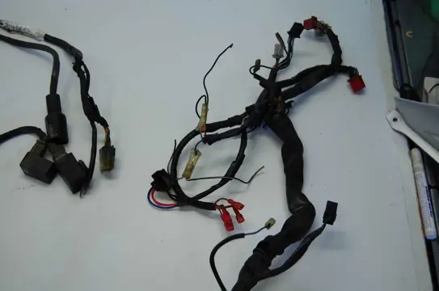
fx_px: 621
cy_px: 146
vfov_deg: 26.4
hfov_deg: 38.9
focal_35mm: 51
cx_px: 220
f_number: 5
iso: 400
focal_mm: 34
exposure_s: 1/100
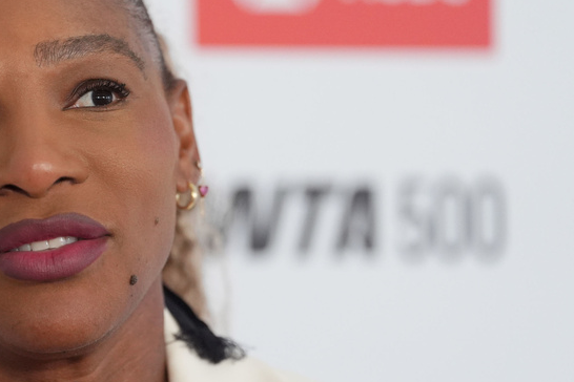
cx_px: 120
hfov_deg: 5.5
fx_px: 5979
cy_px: 226
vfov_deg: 3.7
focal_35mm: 375
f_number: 2.8
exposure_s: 1/800
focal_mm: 200
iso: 2500
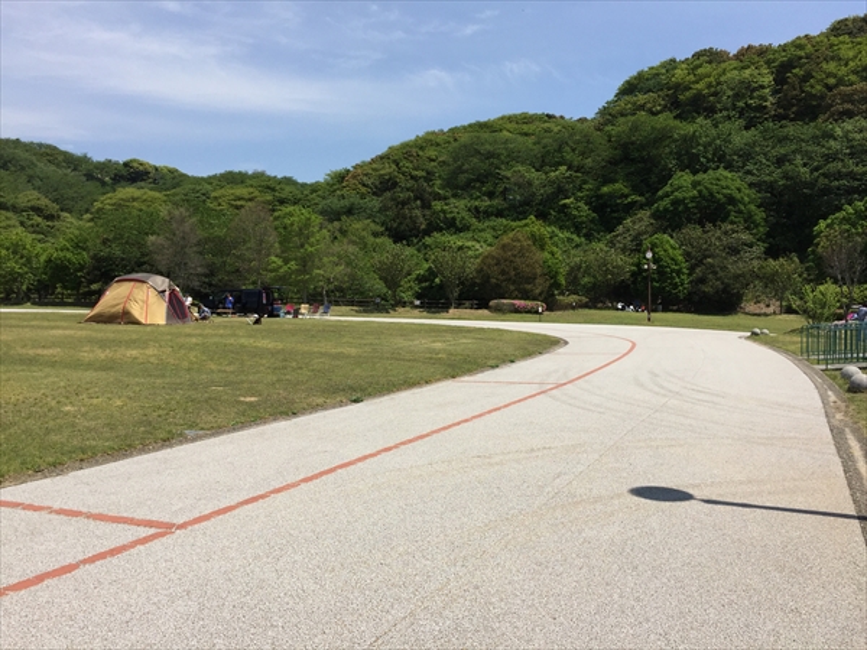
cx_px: 434
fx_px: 726
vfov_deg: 48.2
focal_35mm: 29
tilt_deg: -2.5
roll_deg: -0.2
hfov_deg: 61.7
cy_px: 325
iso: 32
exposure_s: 1/3968
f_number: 2.2
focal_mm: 4.15
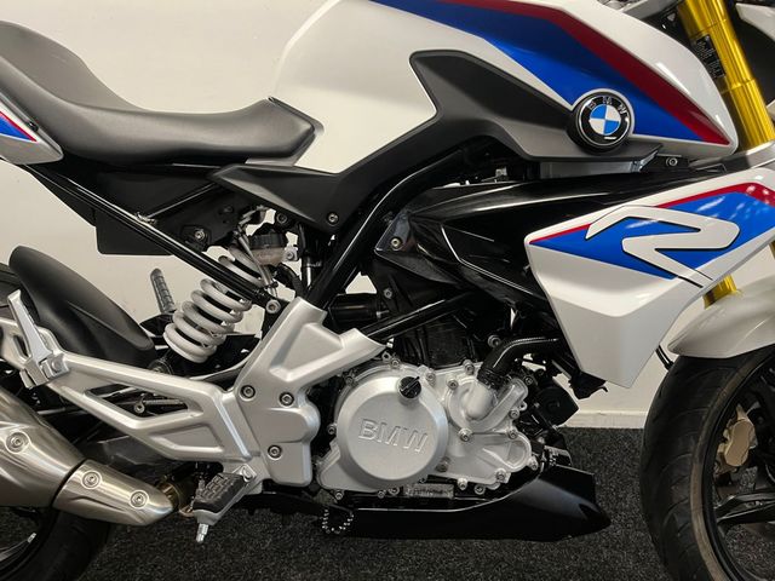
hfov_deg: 67.3
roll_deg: -0.2
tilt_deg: -12.7
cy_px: 290
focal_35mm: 26
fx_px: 582
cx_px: 388
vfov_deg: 53.1
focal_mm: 5.1
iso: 125
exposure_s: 1/50
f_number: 1.6
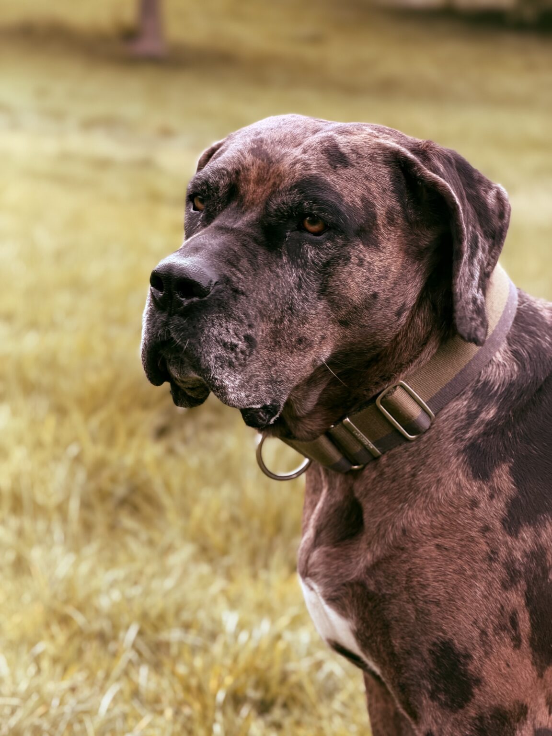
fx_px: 2126
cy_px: 368
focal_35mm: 100
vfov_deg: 19.6
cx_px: 276
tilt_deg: -13.3
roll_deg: -12.5
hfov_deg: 14.8
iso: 50
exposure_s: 1/145
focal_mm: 16.89
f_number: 2.8
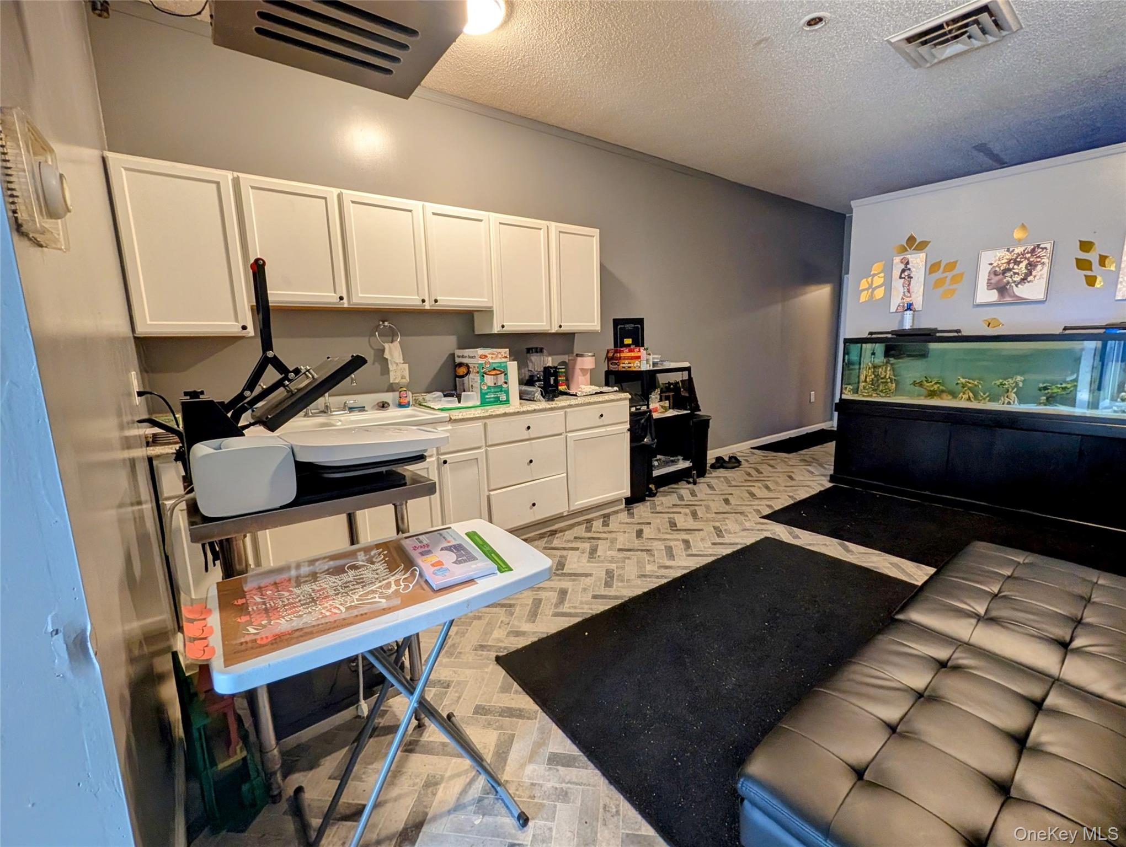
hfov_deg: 110.5
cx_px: 563
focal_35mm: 12
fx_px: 391
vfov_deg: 94.6
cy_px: 424
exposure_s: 1/60
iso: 290
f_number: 1.7
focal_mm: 2.02
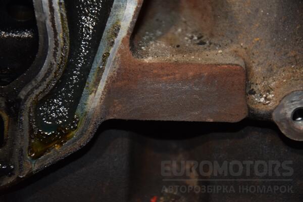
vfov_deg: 8.7
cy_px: 101
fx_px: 1326
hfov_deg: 13.0
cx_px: 152
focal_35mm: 158
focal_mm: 105
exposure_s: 1/60
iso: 800
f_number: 5.6
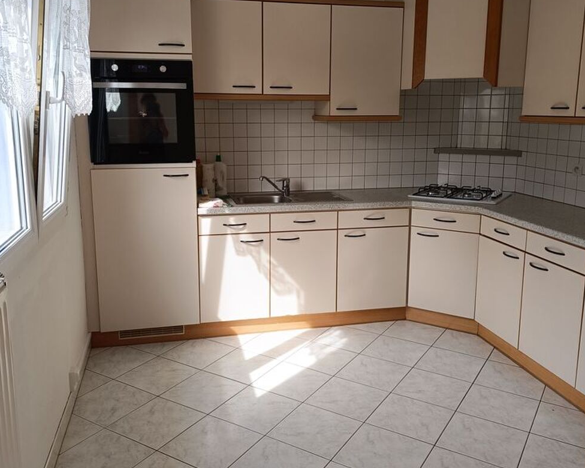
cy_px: 209
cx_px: 289
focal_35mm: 32
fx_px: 554
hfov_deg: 55.7
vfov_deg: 45.7
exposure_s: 1/100
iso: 97
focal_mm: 6.14
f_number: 1.65
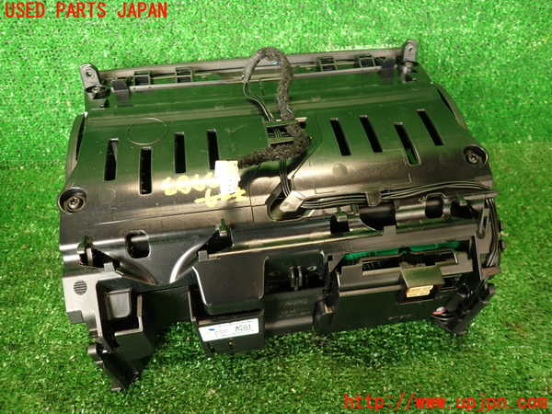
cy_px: 207
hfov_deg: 69.4
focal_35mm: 25
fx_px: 399
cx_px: 276
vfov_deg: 54.9
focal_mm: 4.5
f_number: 2
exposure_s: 1/30
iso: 200
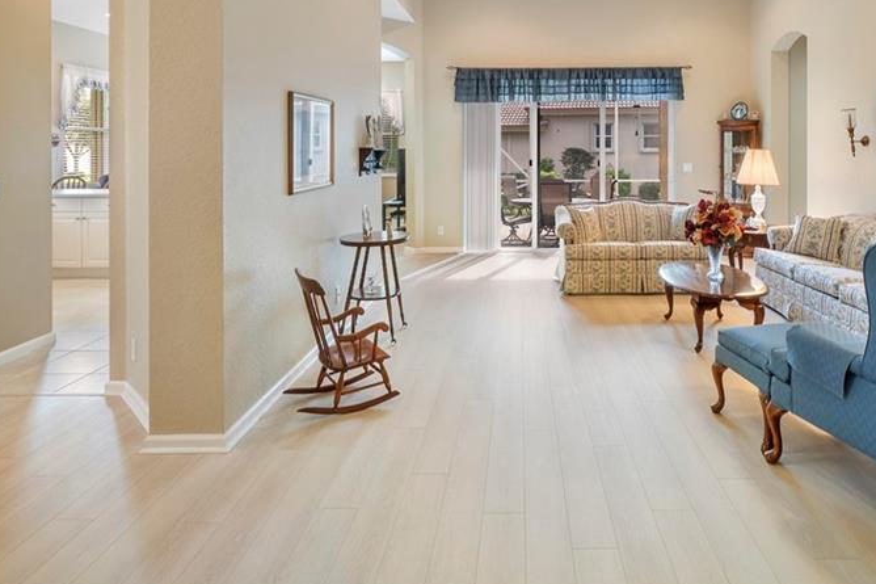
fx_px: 559
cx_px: 530
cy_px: 148
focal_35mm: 23
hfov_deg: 75.2
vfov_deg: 52.7
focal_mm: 10
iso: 160
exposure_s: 1/3
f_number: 11
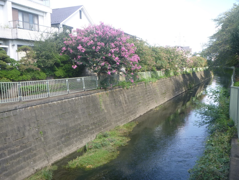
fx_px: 228
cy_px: 90
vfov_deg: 42.9
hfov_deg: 55.4
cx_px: 120
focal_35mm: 33
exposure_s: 1/100
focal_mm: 5.9
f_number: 4.3
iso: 100
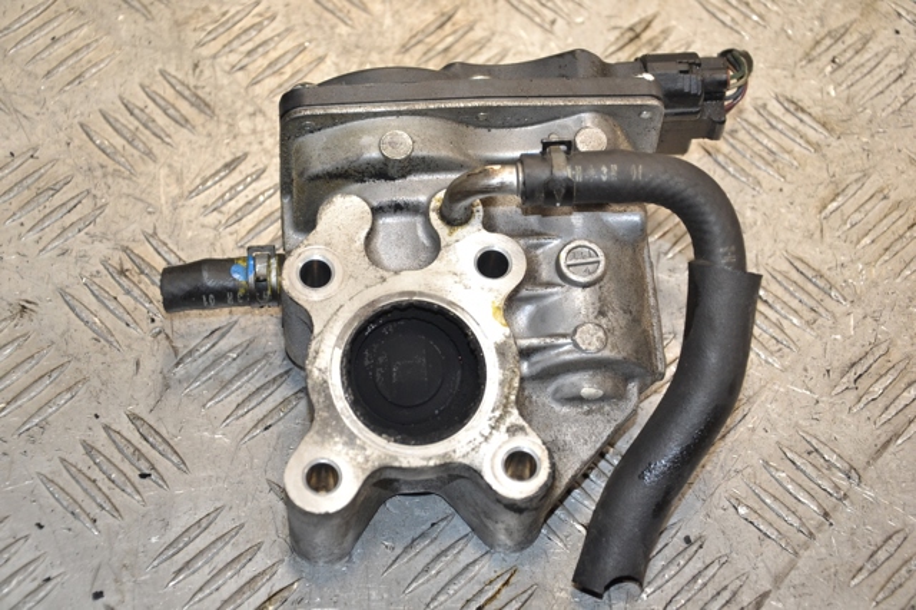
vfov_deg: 14.7
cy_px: 305
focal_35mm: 93
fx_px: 2365
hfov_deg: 21.9
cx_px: 458
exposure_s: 1/160
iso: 800
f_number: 5.3
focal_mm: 62
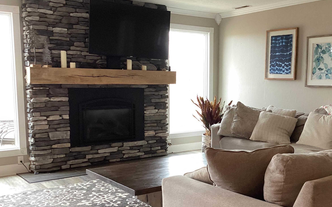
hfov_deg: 45.8
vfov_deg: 29.7
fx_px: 389
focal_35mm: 43
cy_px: 132
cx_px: 208
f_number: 2.4
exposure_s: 1/60
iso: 250
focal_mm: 3.3
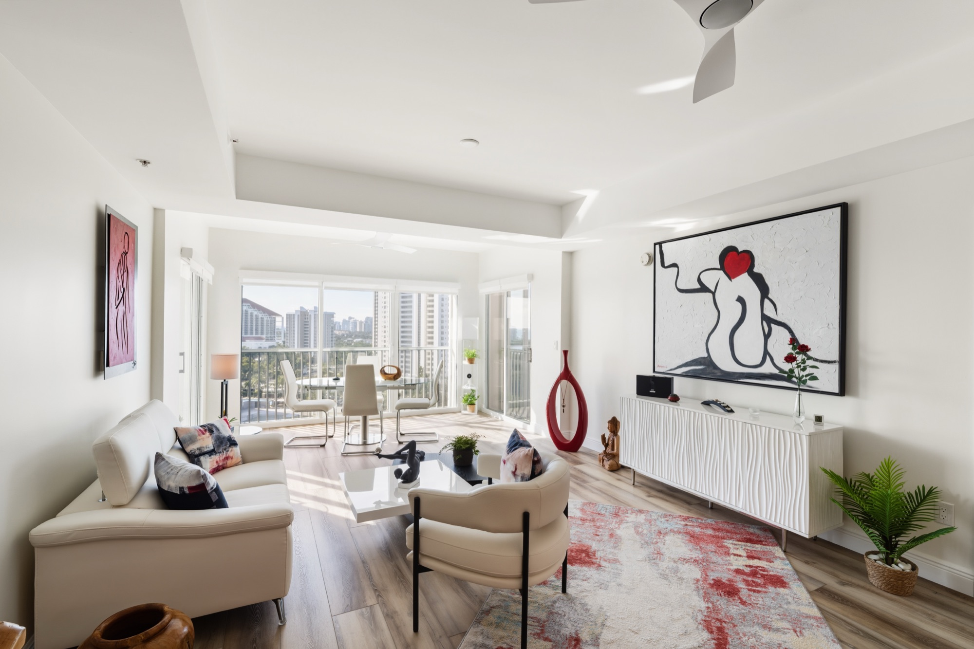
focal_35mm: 16
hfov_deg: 96.7
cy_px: 324
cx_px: 487
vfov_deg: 73.7
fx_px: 433
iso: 100
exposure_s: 1/50
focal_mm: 16
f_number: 11
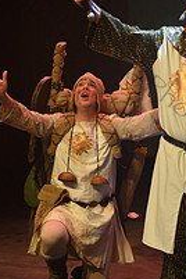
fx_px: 1217
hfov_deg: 8.7
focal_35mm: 157
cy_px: 78
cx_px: 143
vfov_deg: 13.0
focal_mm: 70
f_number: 3.5
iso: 1250
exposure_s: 1/160
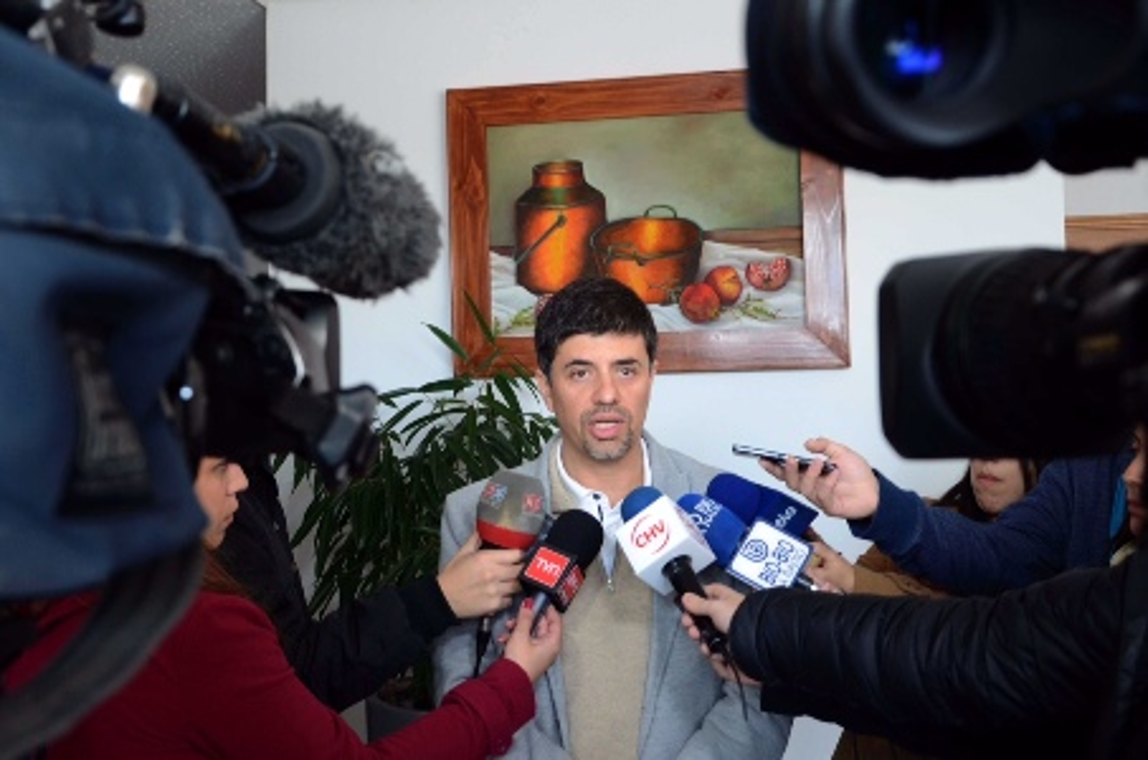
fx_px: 1146
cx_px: 574
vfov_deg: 36.7
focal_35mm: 36
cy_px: 380
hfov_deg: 53.2
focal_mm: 24
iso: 500
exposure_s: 1/80
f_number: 3.8
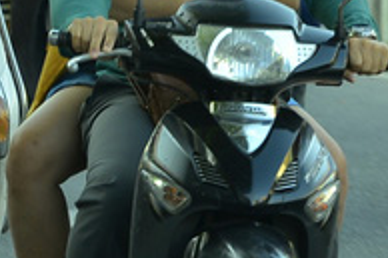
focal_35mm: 520
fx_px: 5596
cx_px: 186
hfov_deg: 4.0
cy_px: -144
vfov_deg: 2.6
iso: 320
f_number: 5.6
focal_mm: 105
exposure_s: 1/100
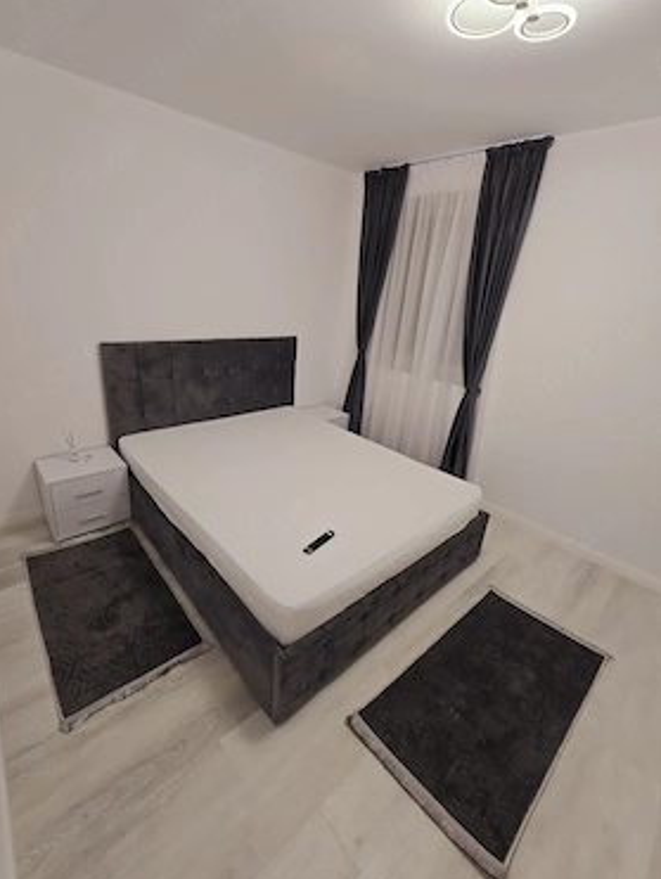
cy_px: 417
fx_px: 356
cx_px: 310
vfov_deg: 101.9
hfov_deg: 85.7
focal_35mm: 14
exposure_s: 1/50
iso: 50
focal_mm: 2.2
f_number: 2.2
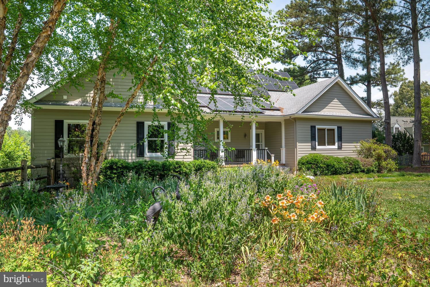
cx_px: 215
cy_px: 144
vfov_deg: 53.2
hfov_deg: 73.7
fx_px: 287
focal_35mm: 24
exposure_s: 1/125
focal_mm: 24
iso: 160
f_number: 9
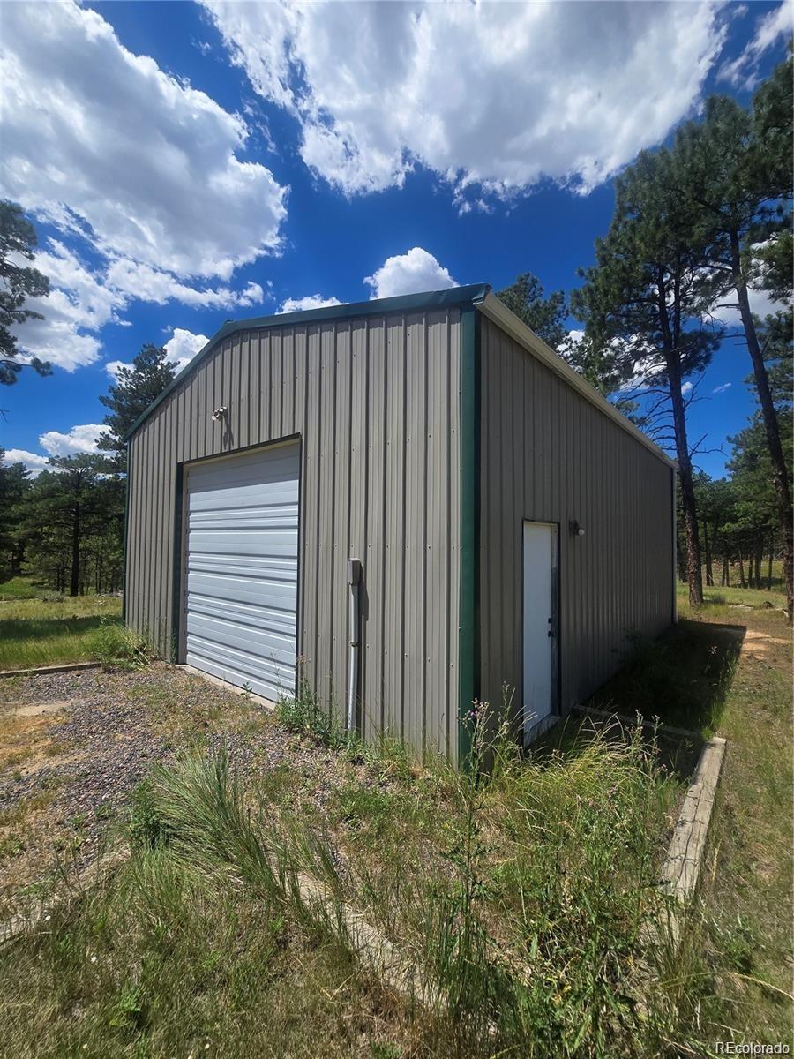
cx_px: 397
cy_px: 530
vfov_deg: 106.2
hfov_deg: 89.9
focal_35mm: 13
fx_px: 398
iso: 50
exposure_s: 1/3117
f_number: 2.2
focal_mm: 2.2
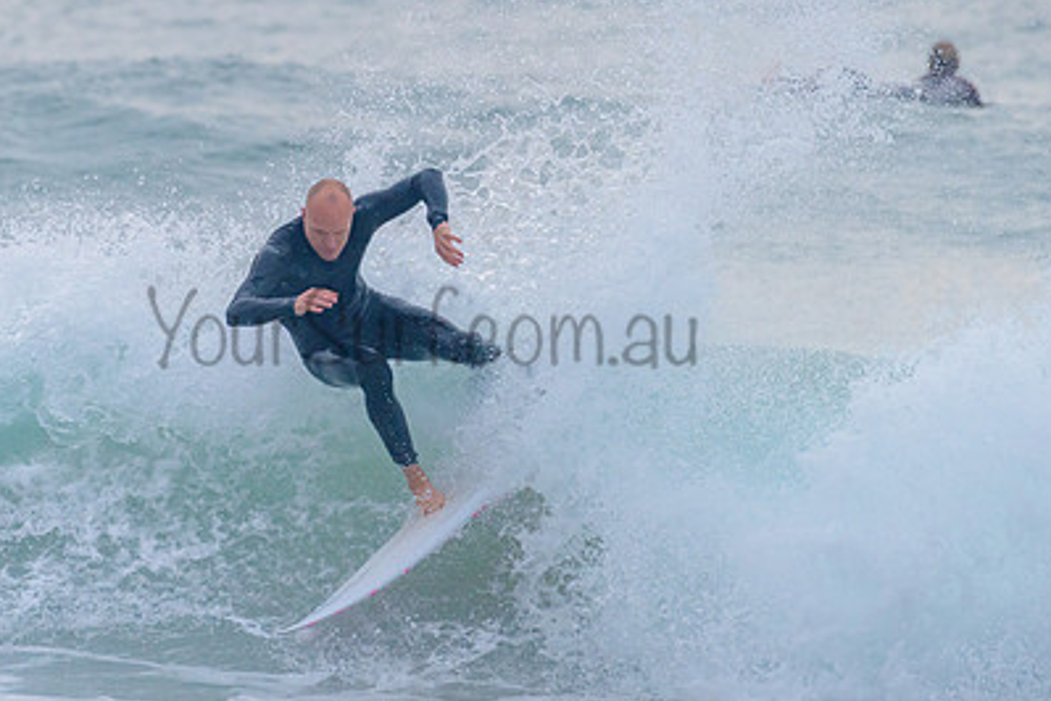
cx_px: 396
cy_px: 295
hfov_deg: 2.3
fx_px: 26010
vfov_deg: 1.5
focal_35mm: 891
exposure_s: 1/1600
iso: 640
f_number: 5.6
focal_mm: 500
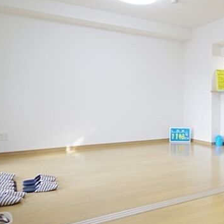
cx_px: 197
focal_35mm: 37
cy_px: 110
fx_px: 271
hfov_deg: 41.7
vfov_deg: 44.9
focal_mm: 5
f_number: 2.8
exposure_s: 1/40
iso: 500
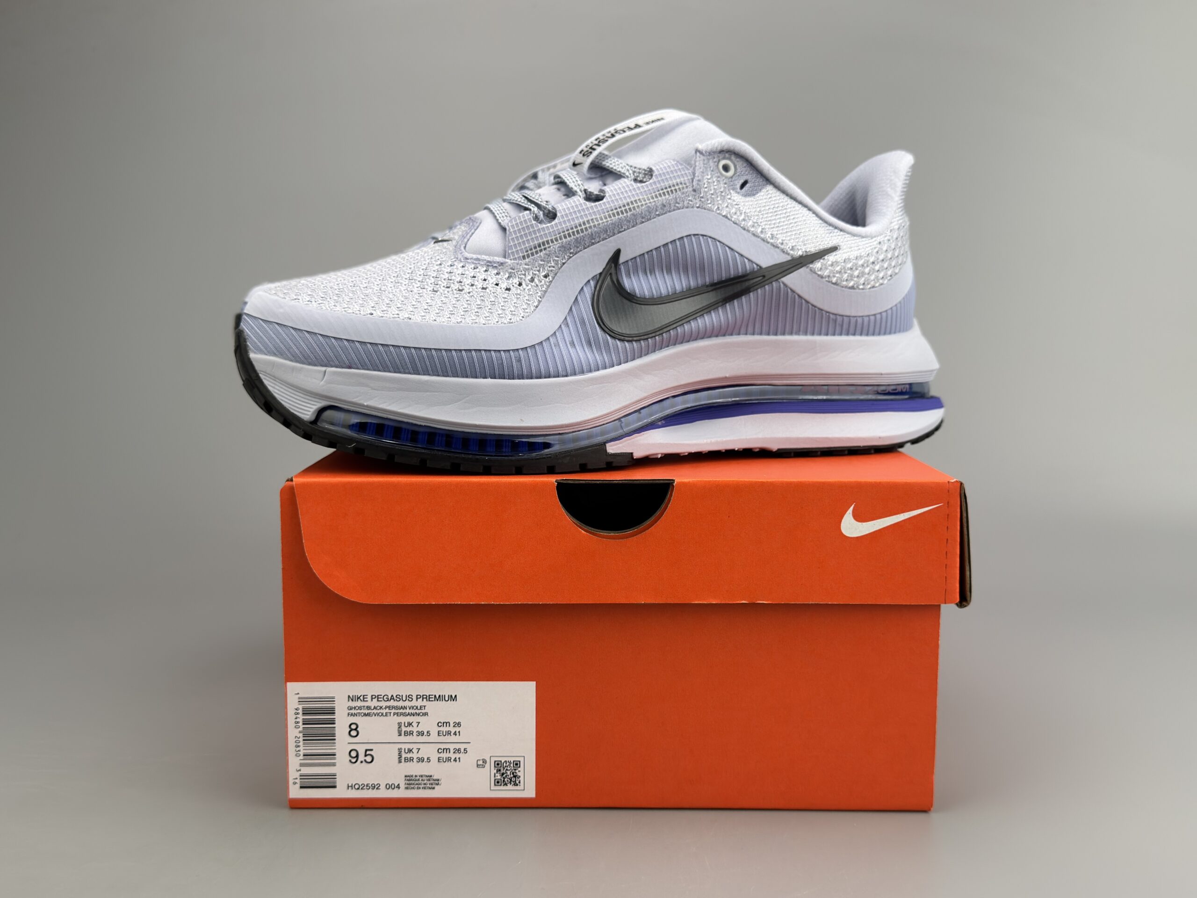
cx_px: 598
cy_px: 449
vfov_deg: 40.7
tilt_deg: -7.3
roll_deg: +0.2
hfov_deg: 52.6
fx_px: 1210
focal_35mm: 35
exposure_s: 1/596
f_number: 1.78
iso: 100
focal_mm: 6.76
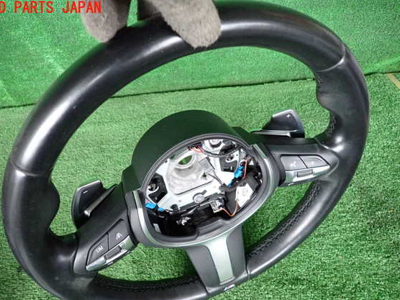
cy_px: 161
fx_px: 312
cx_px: 186
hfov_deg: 65.3
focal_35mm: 27
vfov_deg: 51.3
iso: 1000
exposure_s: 1/125
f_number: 2
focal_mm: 4.5
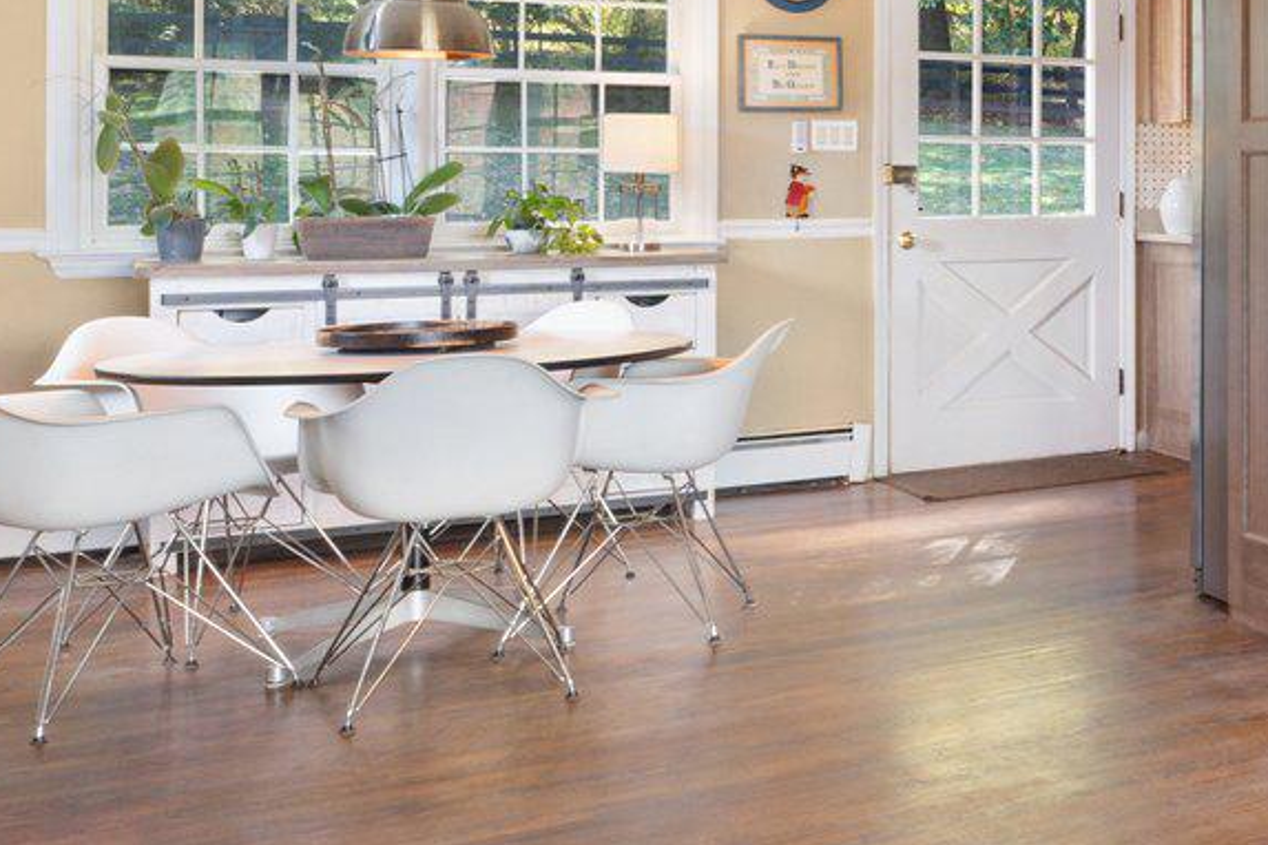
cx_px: 1708
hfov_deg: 30.1
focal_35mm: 50
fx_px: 1761
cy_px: 165
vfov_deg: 26.5
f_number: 8
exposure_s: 1/125
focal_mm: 14
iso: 500
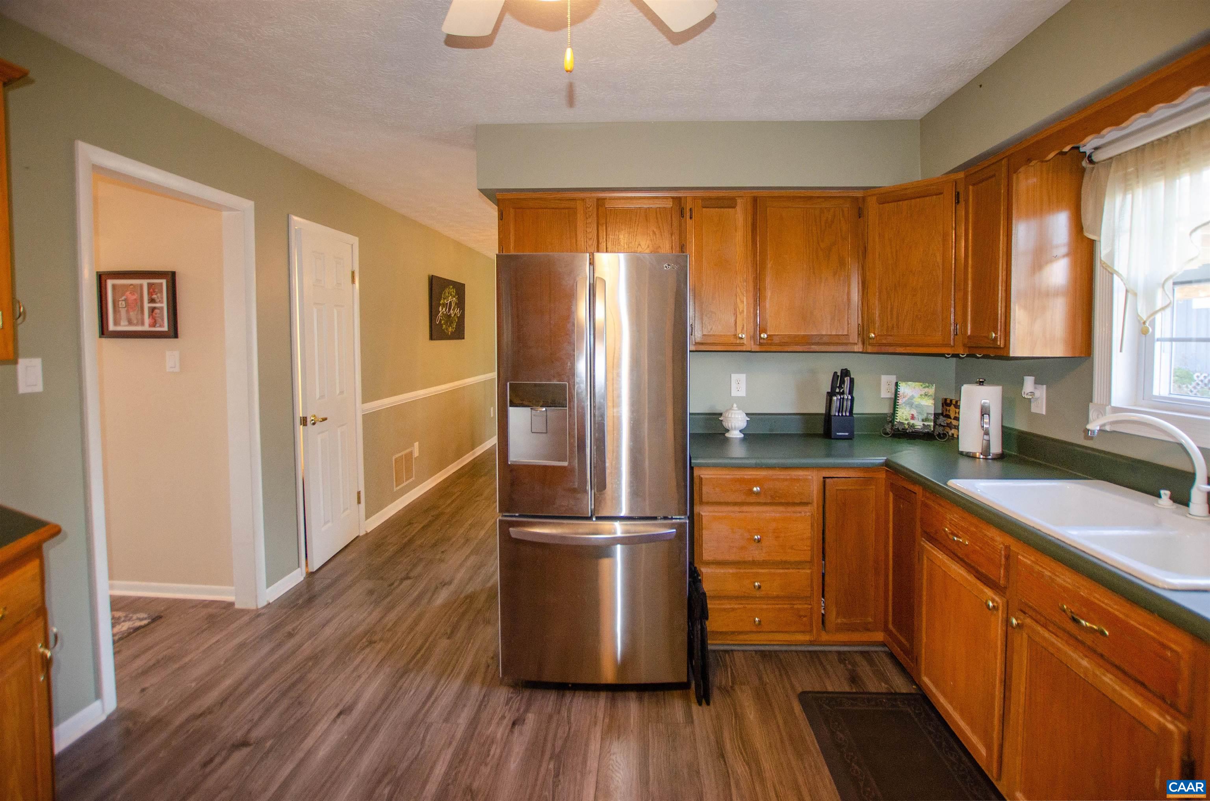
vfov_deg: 77.1
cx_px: 605
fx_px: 503
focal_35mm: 15
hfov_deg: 100.5
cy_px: 400
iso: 800
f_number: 3.5
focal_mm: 10
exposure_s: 1/60
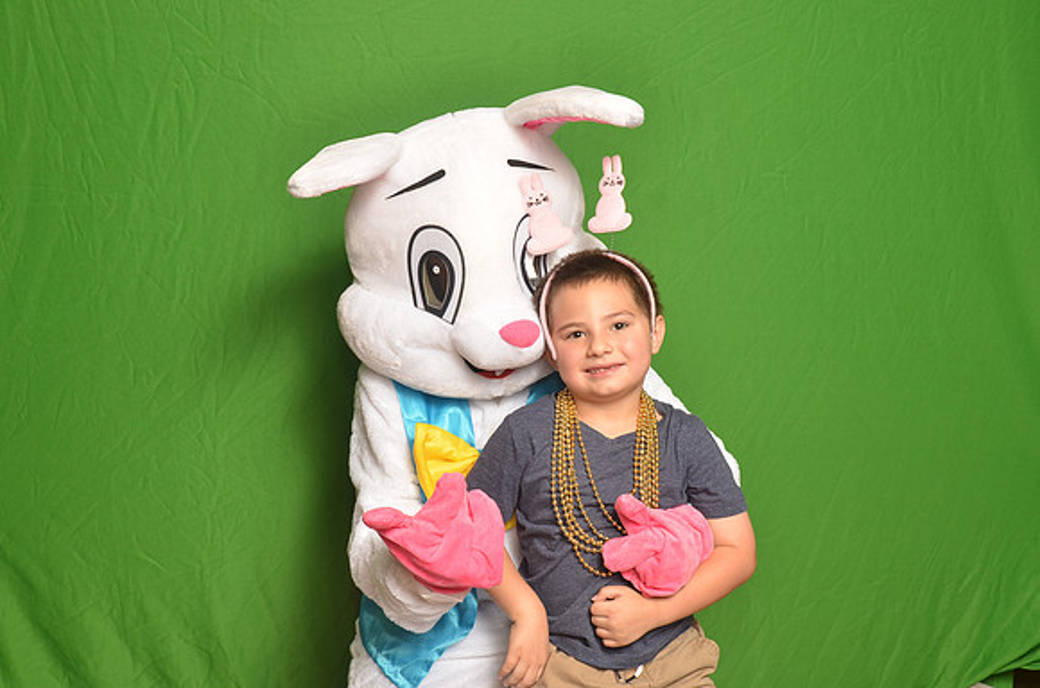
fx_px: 1254
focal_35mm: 44
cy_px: 344
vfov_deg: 30.7
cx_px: 520
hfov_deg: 45.0
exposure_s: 1/60
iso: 200
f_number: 6.3
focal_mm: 29
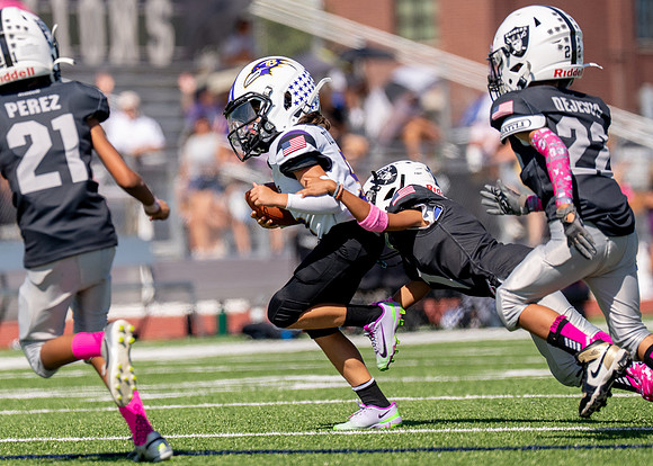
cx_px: 260
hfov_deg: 5.0
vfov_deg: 3.6
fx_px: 7458
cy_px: 178
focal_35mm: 402
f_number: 2.8
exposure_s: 1/5000
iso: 200
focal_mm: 200
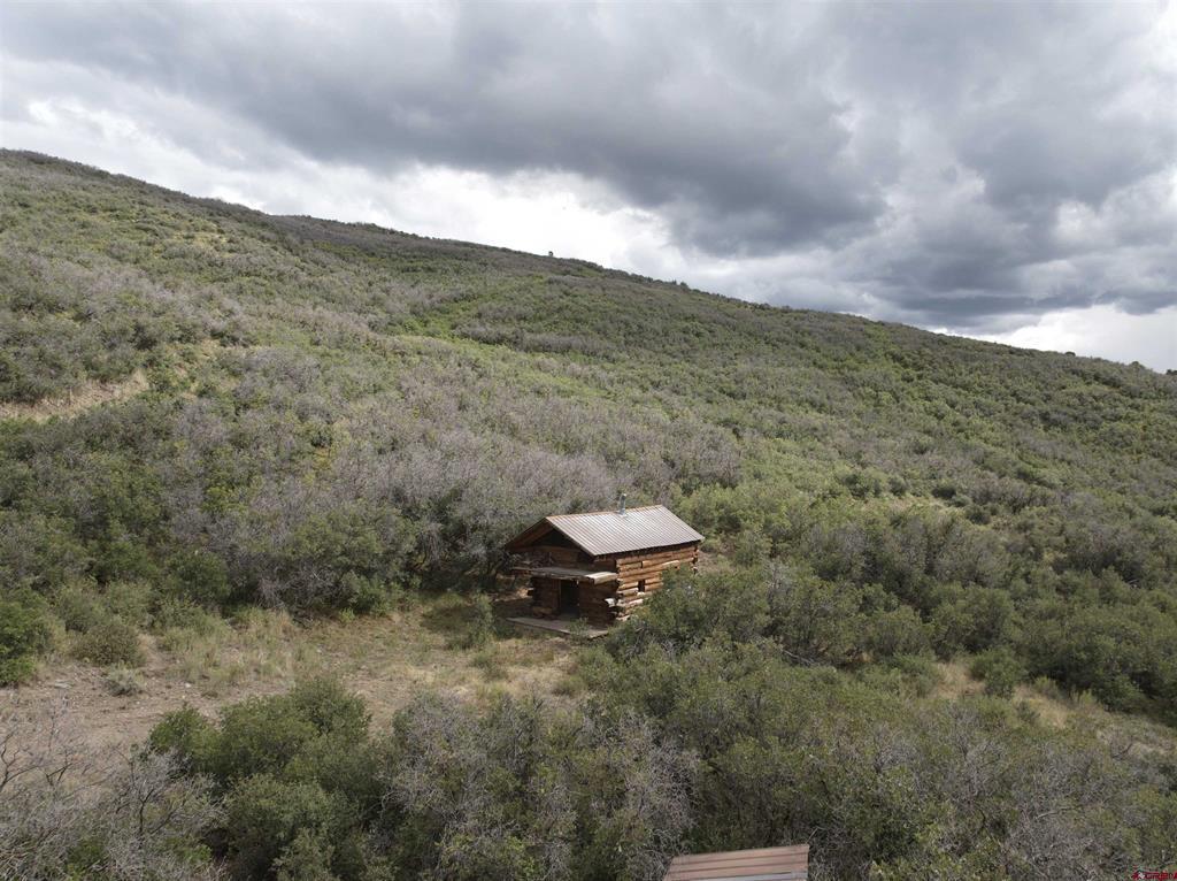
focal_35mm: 24
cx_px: 588
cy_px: 440
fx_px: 815
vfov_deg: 56.7
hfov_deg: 71.6
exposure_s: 1/25
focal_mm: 12.29
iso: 100
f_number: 2.8
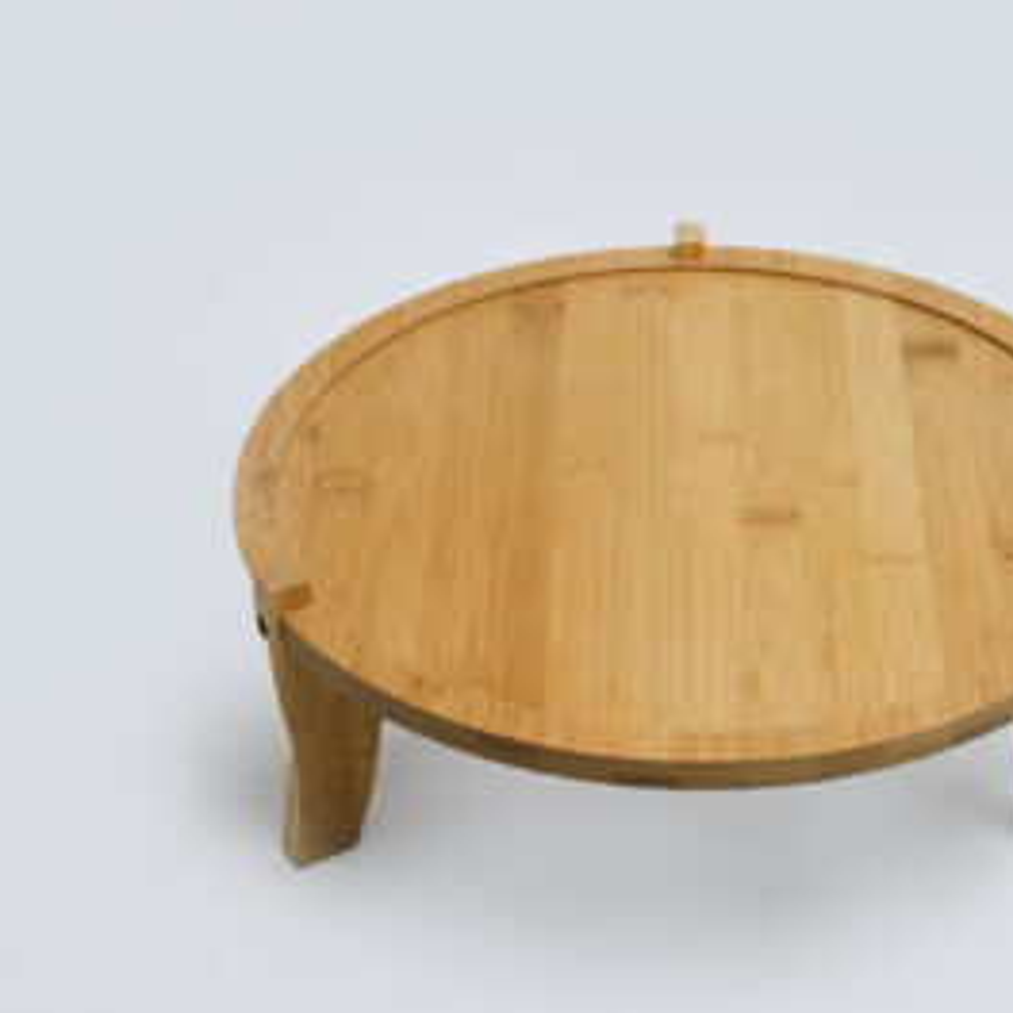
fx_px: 2980
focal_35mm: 90
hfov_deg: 19.3
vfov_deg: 19.3
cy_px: 508
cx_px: 637
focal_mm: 70
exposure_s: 1/160
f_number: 16
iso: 6400
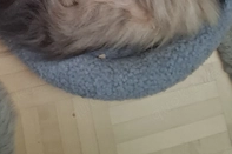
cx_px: 65
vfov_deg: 21.2
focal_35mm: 55
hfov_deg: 35.6
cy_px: -68
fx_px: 354
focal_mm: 3.98
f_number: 1.8
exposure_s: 1/10
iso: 2000
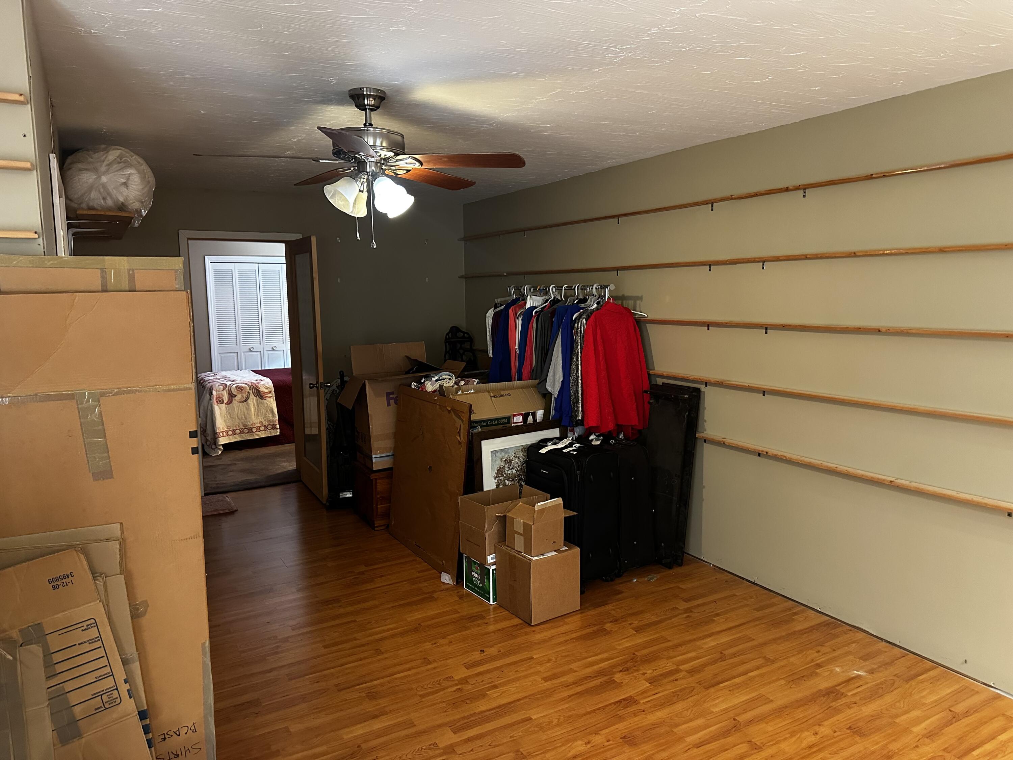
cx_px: 506
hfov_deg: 71.6
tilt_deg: -6.8
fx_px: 702
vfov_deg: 56.8
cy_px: 380
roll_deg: +0.7
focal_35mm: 24
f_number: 1.78
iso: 640
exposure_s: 1/40
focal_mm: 6.86
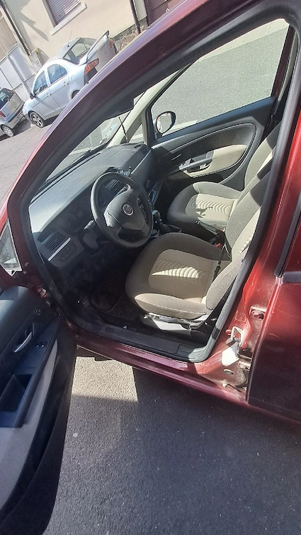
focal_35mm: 15
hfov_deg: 70.1
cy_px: 281
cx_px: 125
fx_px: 213
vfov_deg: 102.9
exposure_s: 1/435
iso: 40
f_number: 2.2
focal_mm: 1.42
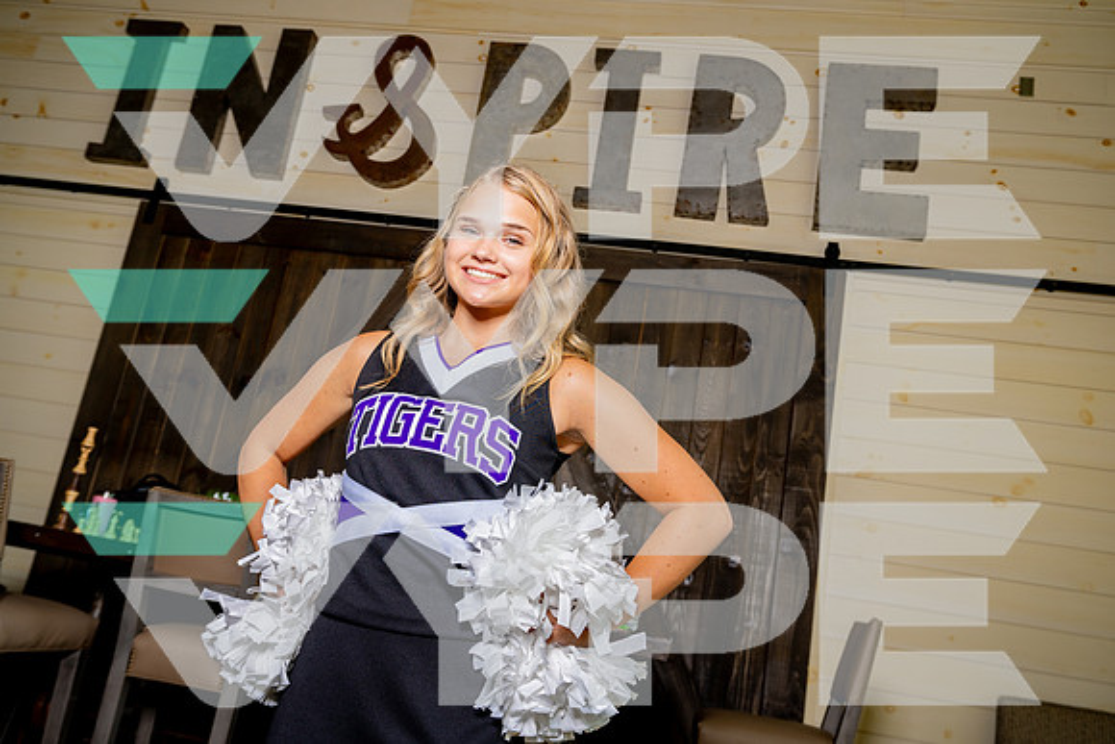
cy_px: 372
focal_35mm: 30
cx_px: 558
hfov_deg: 61.9
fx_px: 929
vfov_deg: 43.6
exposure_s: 1/250
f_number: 5.6
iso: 200
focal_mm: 30
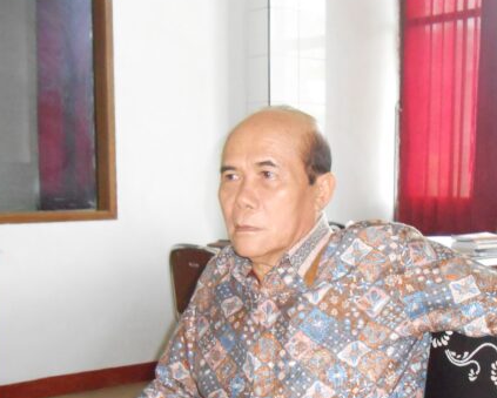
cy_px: 271
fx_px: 898
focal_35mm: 61
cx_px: 287
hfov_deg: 30.9
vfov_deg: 24.9
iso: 800
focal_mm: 6.8
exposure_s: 1/15
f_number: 4.2
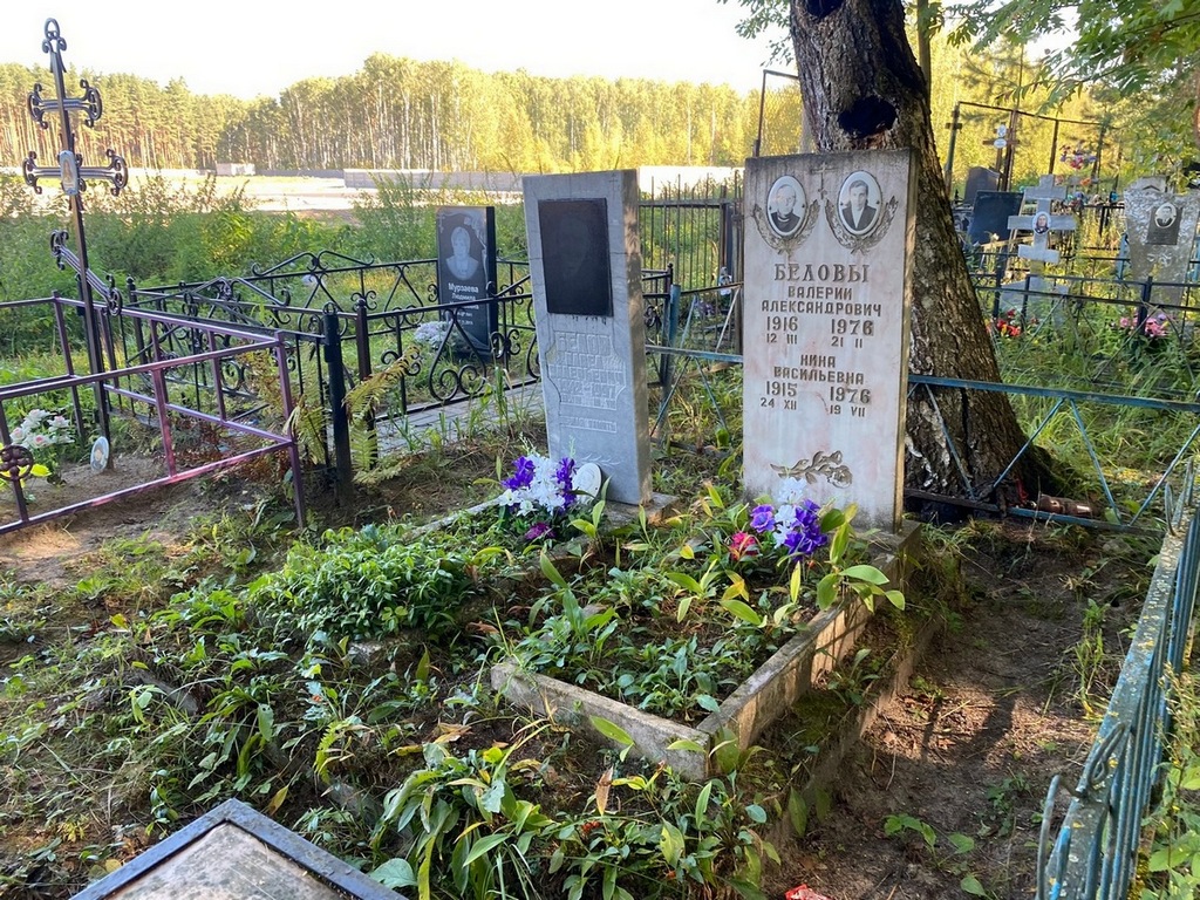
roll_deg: -2.1
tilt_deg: -10.4
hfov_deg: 67.3
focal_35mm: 26
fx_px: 901
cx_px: 600
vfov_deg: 53.1
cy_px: 450
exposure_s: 1/122
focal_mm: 4.25
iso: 50
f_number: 1.8
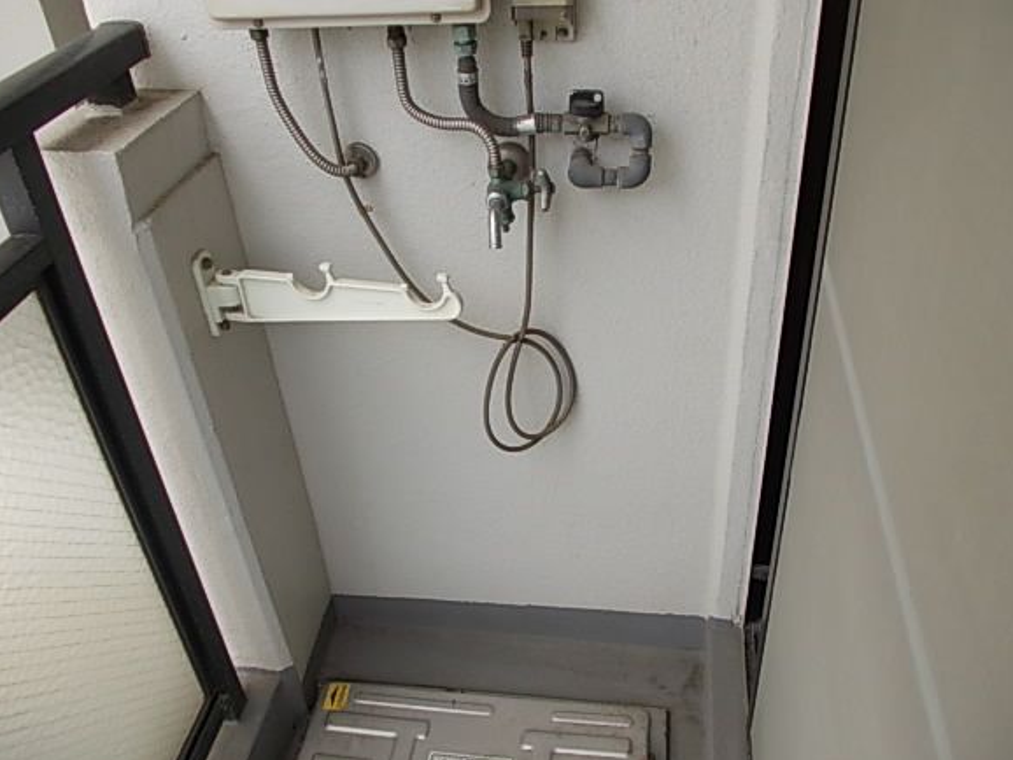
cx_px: 517
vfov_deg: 45.4
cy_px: 419
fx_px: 908
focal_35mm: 31
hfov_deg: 58.3
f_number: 2.7
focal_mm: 4
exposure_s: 1/400
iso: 80
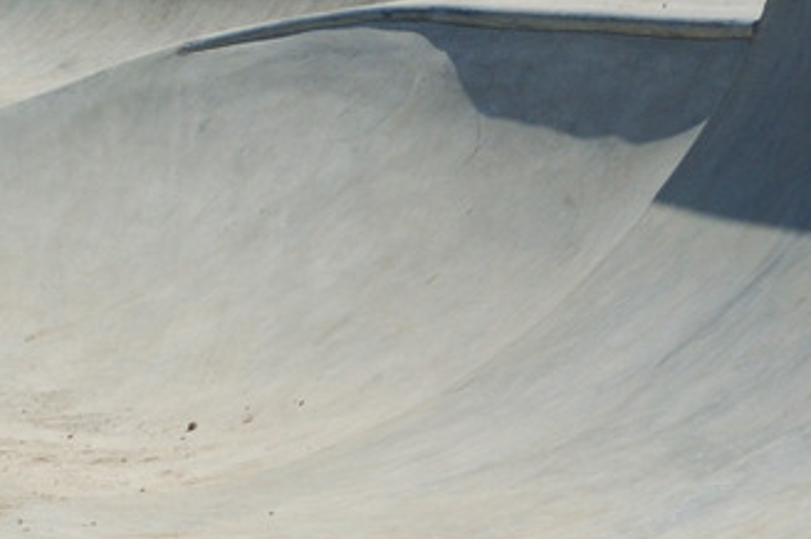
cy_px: 422
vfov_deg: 5.9
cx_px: 692
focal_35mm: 234
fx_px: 5266
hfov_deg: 8.8
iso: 200
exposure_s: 1/350
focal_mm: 50
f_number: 9.5
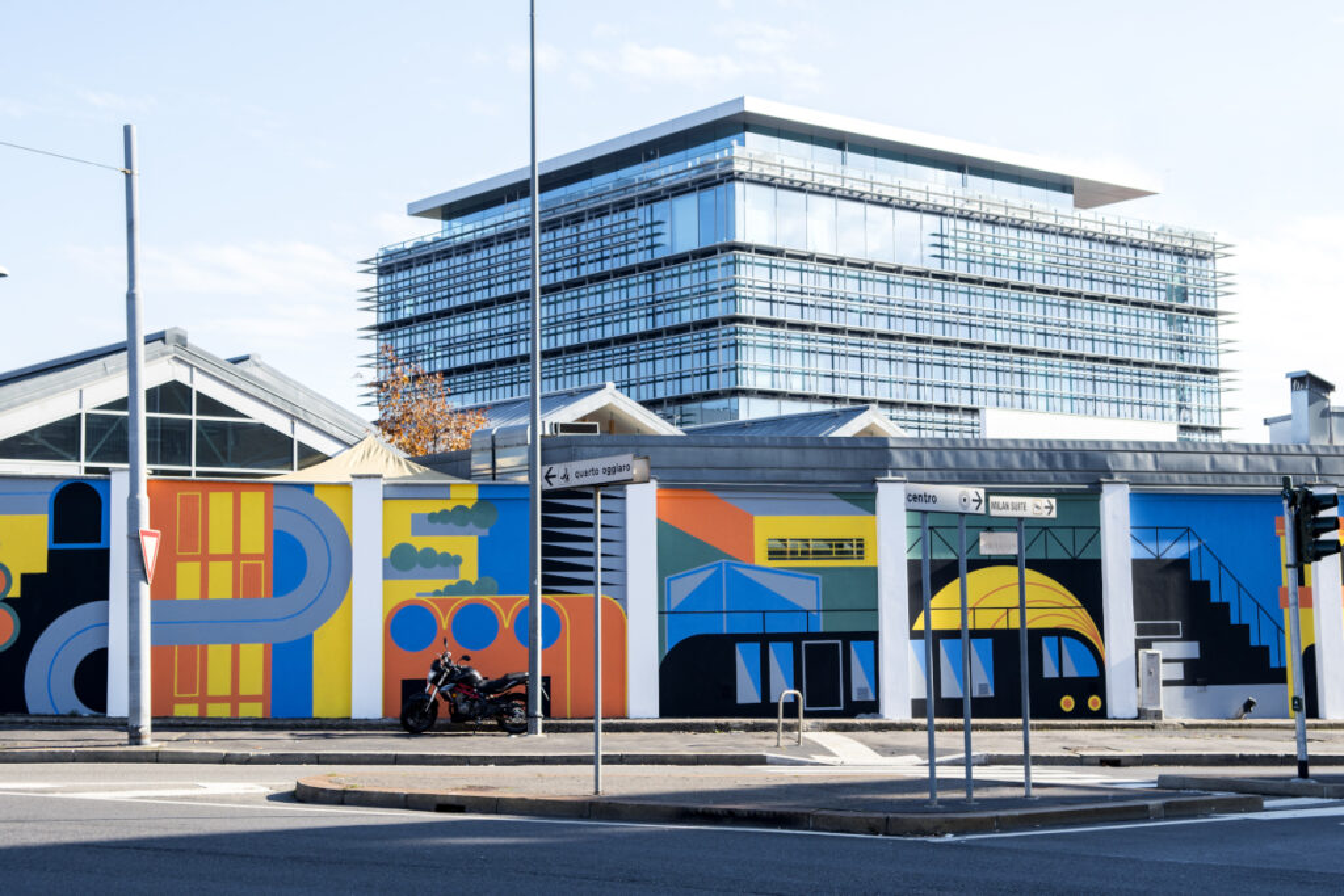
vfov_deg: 26.5
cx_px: 672
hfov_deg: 38.9
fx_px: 1904
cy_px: 448
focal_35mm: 51
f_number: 5
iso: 160
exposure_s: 1/400
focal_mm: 34
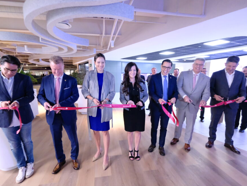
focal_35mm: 17
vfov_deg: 74.7
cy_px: 91
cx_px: 121
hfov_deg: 91.0
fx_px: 121
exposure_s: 1/125
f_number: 4
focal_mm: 10
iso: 10000
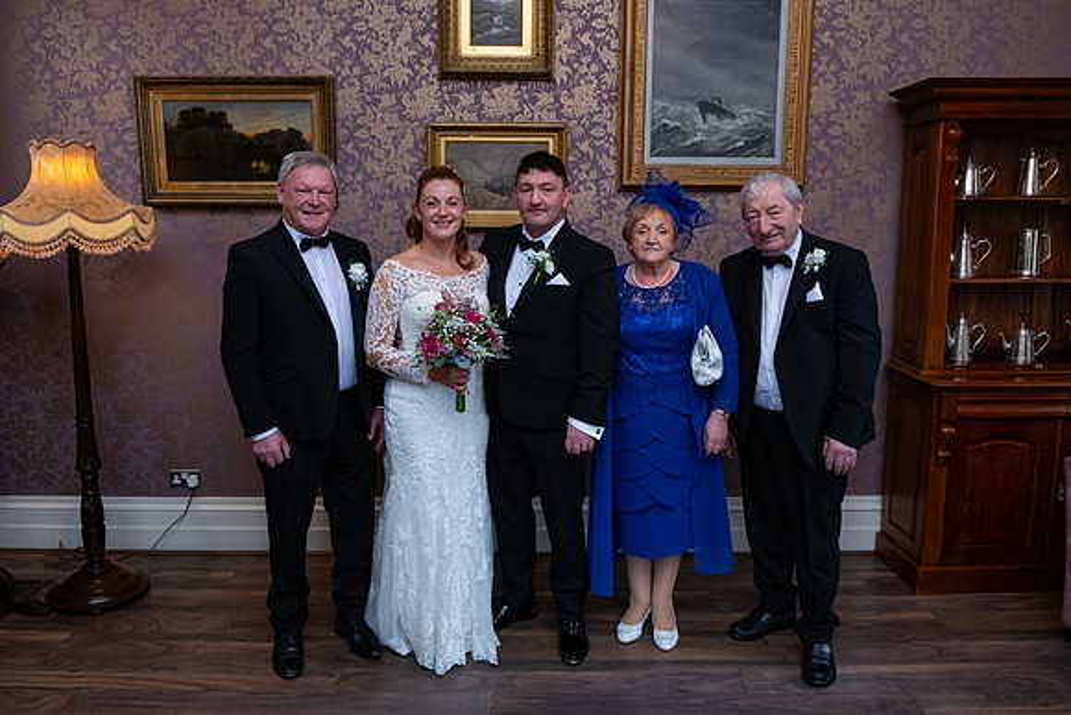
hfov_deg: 64.5
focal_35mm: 29
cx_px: 507
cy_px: 345
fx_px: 848
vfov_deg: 45.7
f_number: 5
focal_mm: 27
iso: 1250
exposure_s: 1/160
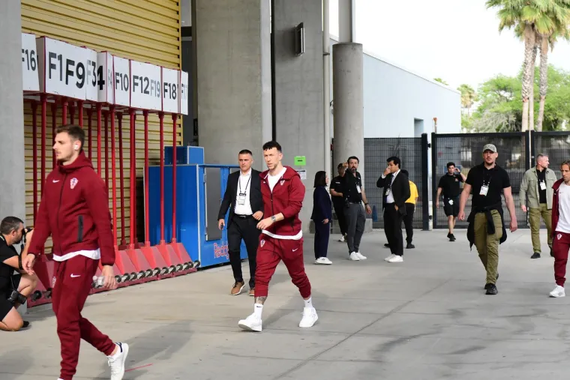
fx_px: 1235
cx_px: 285
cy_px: 190
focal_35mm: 78
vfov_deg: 17.5
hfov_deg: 26.0
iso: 3200
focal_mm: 52
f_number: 3.2
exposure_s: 1/8000
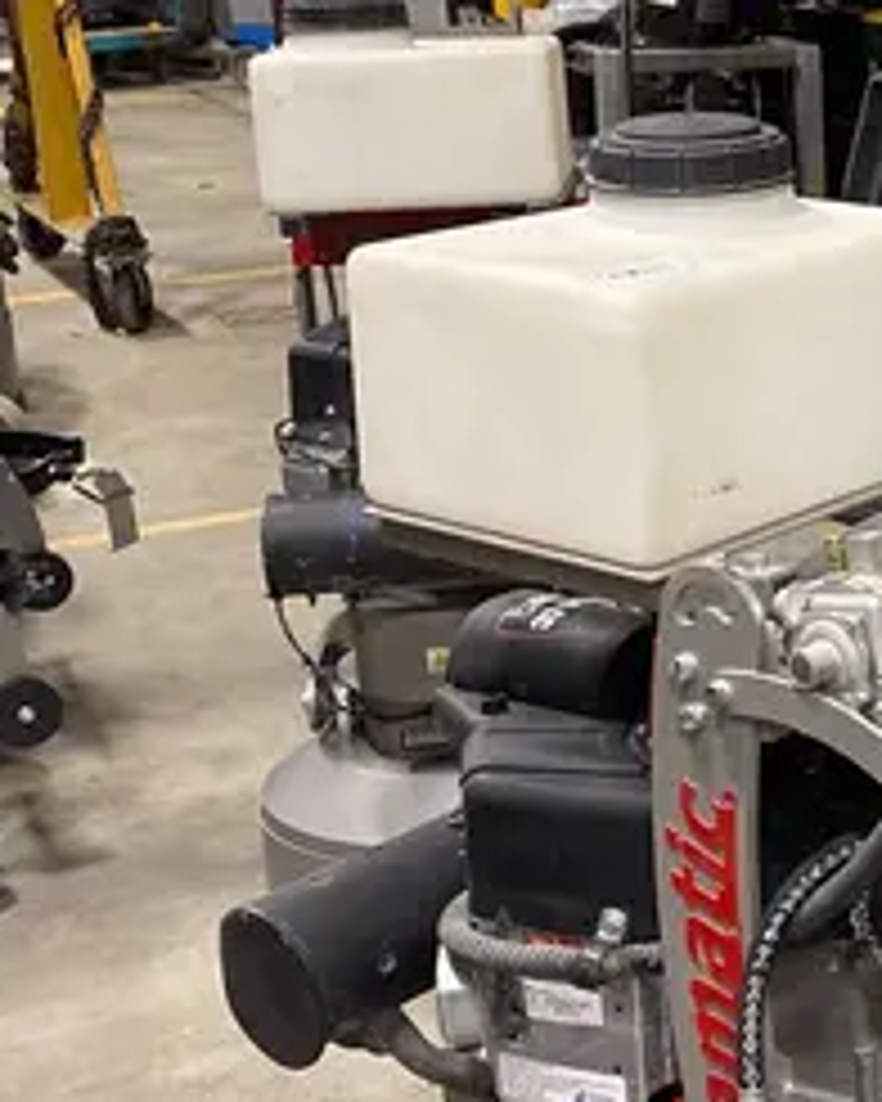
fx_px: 2480
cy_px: 479
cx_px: 1116
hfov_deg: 18.8
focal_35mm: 76
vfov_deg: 25.0
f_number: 1.8
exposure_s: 1/60
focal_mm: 4.25
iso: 320
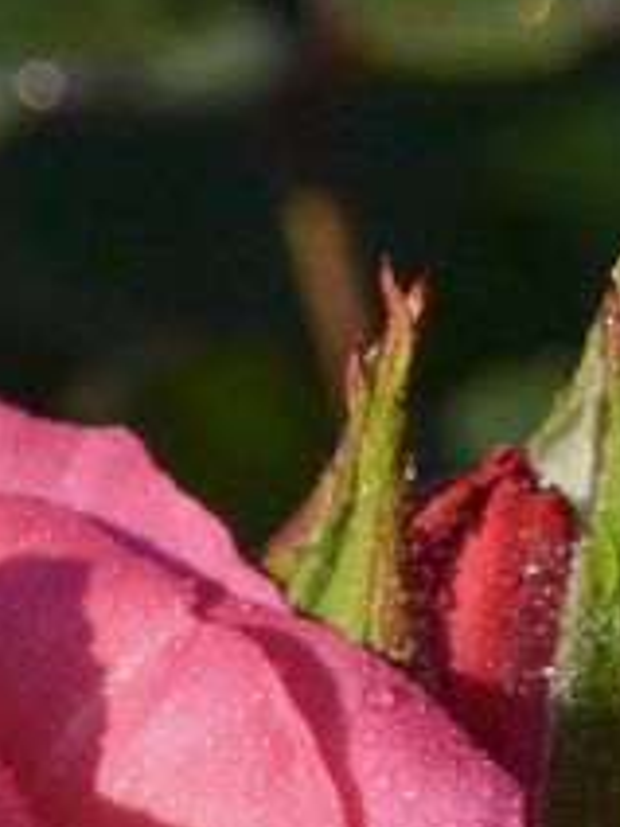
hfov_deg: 3.6
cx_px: -480
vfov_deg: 4.8
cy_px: 1759
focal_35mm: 408
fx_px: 9743
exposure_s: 1/250
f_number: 8
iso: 100
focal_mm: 50
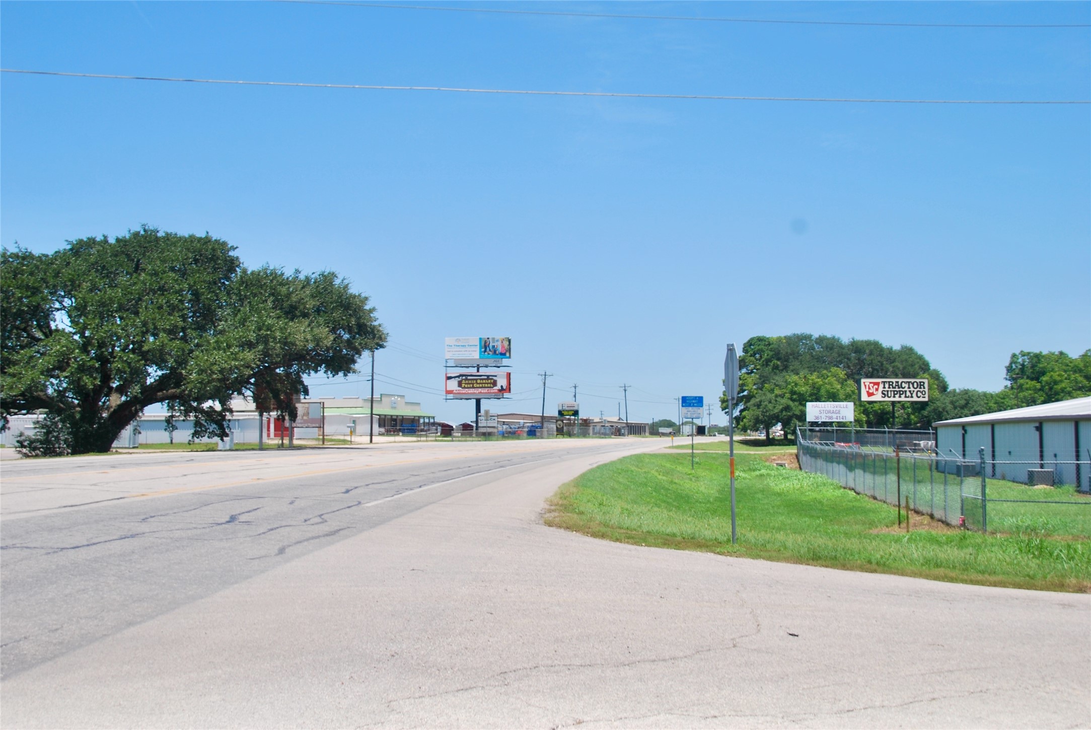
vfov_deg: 30.9
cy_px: 365
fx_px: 1320
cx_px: 546
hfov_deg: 44.9
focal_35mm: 44
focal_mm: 29
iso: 100
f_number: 8
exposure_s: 1/250
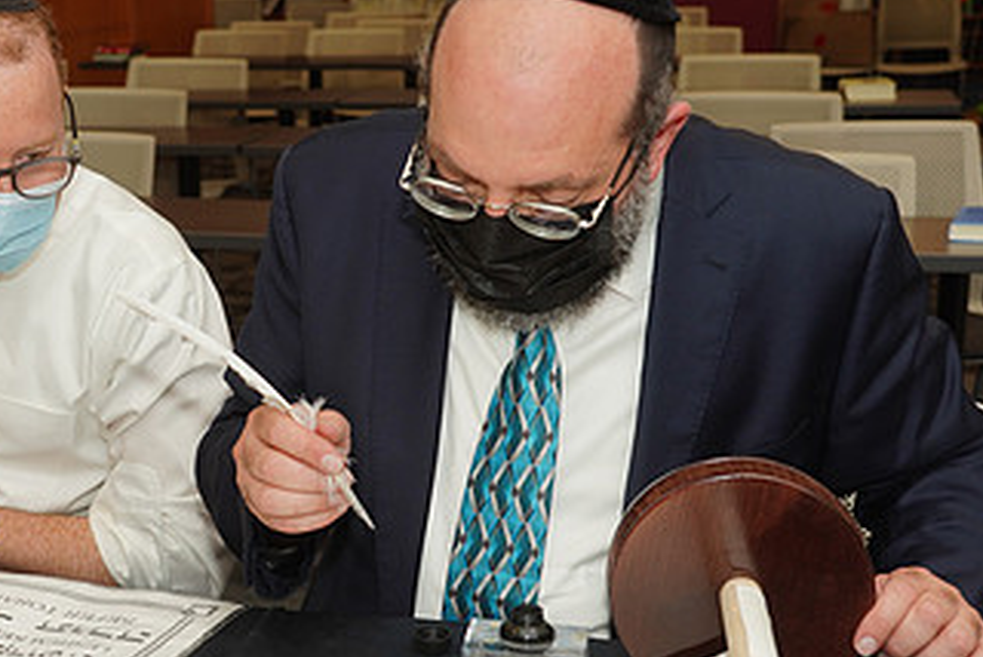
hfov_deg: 29.2
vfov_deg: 20.3
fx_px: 1831
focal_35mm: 67
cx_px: 157
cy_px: 395
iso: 320
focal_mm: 37
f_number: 5.6
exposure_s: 1/80
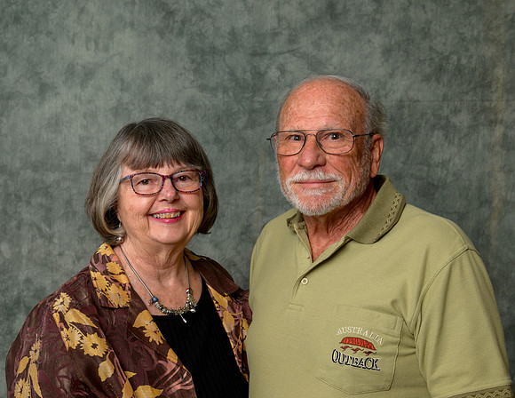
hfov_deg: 35.4
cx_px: 228
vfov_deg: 27.7
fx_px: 807
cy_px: 206
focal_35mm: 54
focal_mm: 45
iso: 400
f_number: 10
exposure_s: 1/125
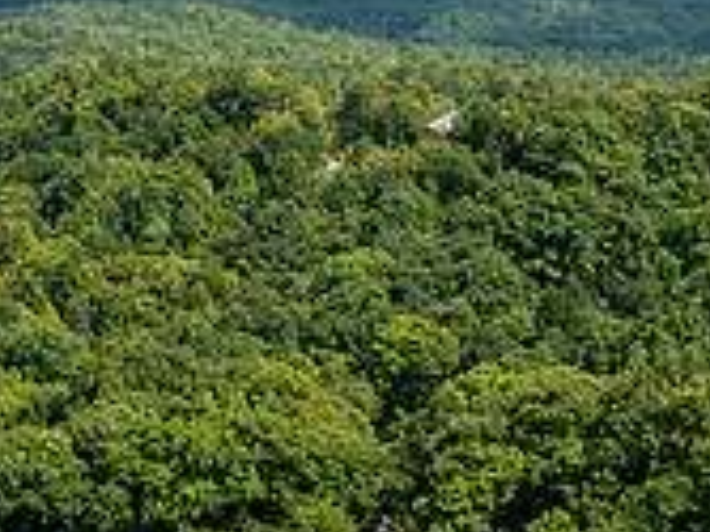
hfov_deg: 18.1
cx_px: 60
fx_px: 2193
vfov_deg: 13.5
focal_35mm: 107
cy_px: -49
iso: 100
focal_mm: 32
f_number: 8
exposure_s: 1/250
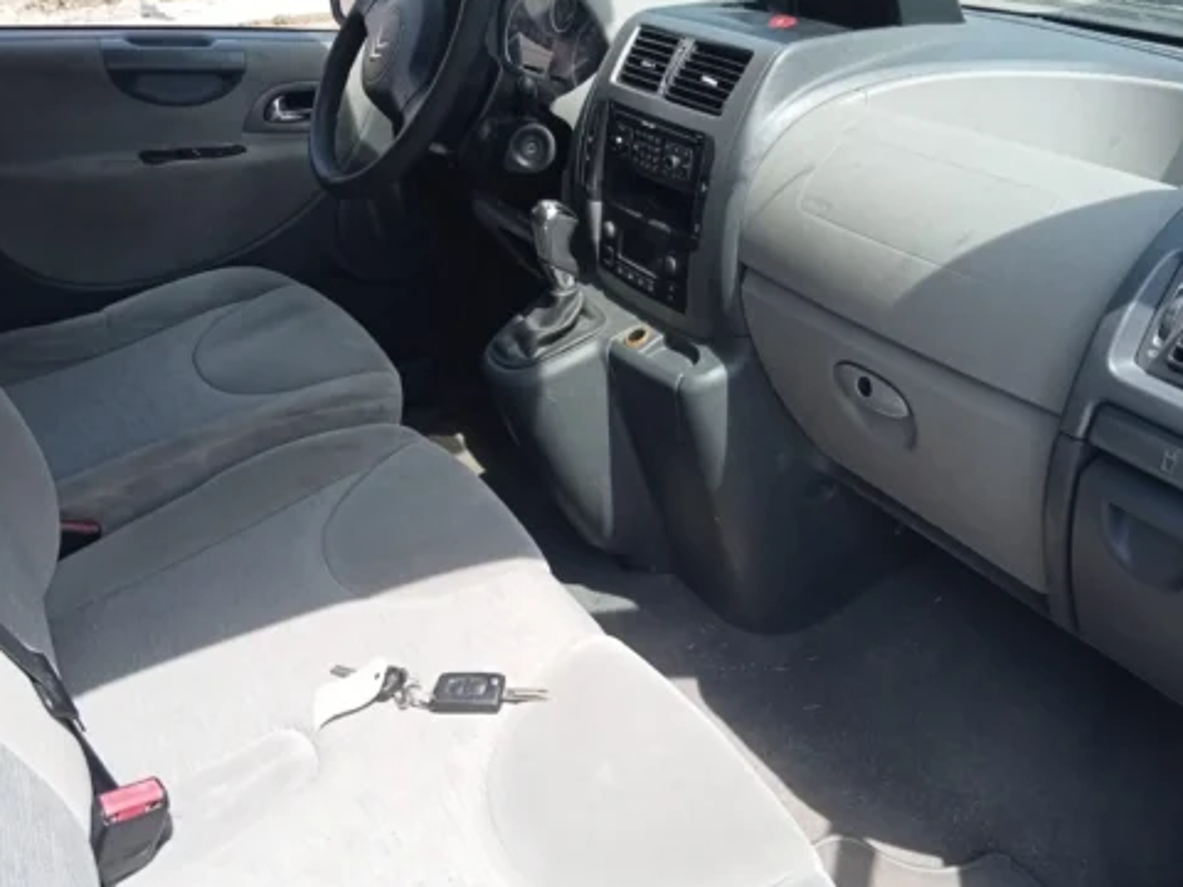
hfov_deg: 52.6
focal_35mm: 35
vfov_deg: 40.6
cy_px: 379
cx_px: 577
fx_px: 1196
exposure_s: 1/379
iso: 104
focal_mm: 3.46
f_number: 2.2
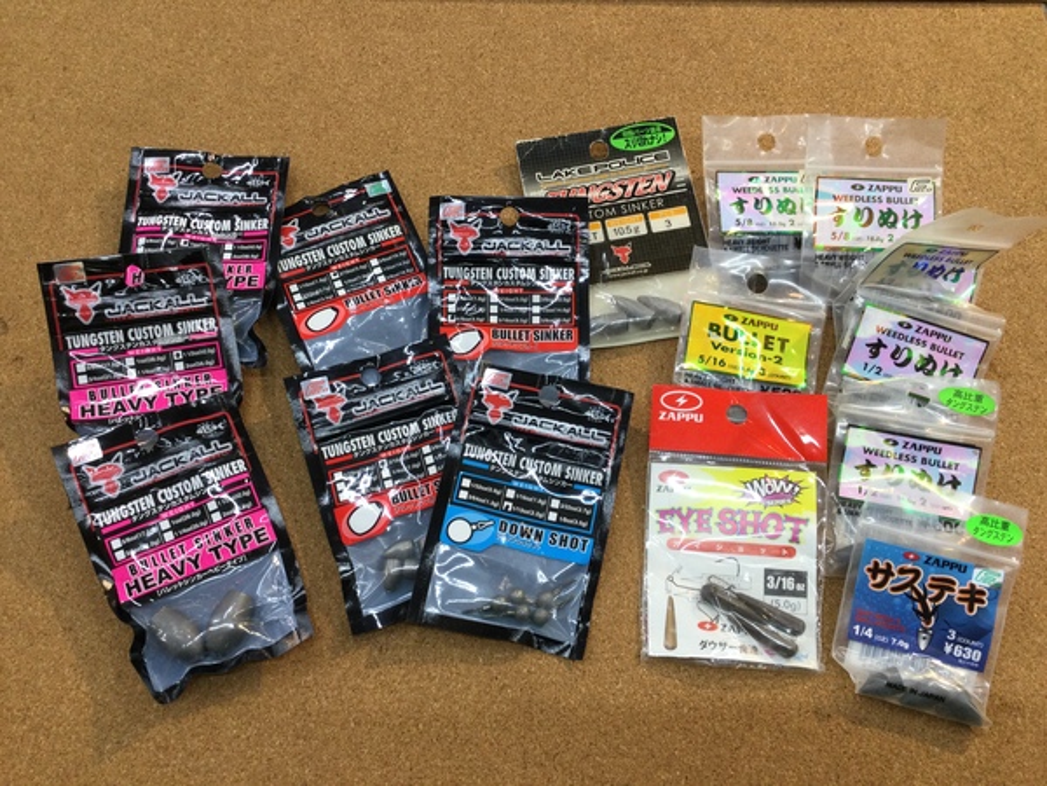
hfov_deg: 58.4
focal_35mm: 31
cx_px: 524
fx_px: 938
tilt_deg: -68.0
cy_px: 393
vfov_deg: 45.4
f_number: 2.4
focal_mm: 3.3
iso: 25
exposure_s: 1/40
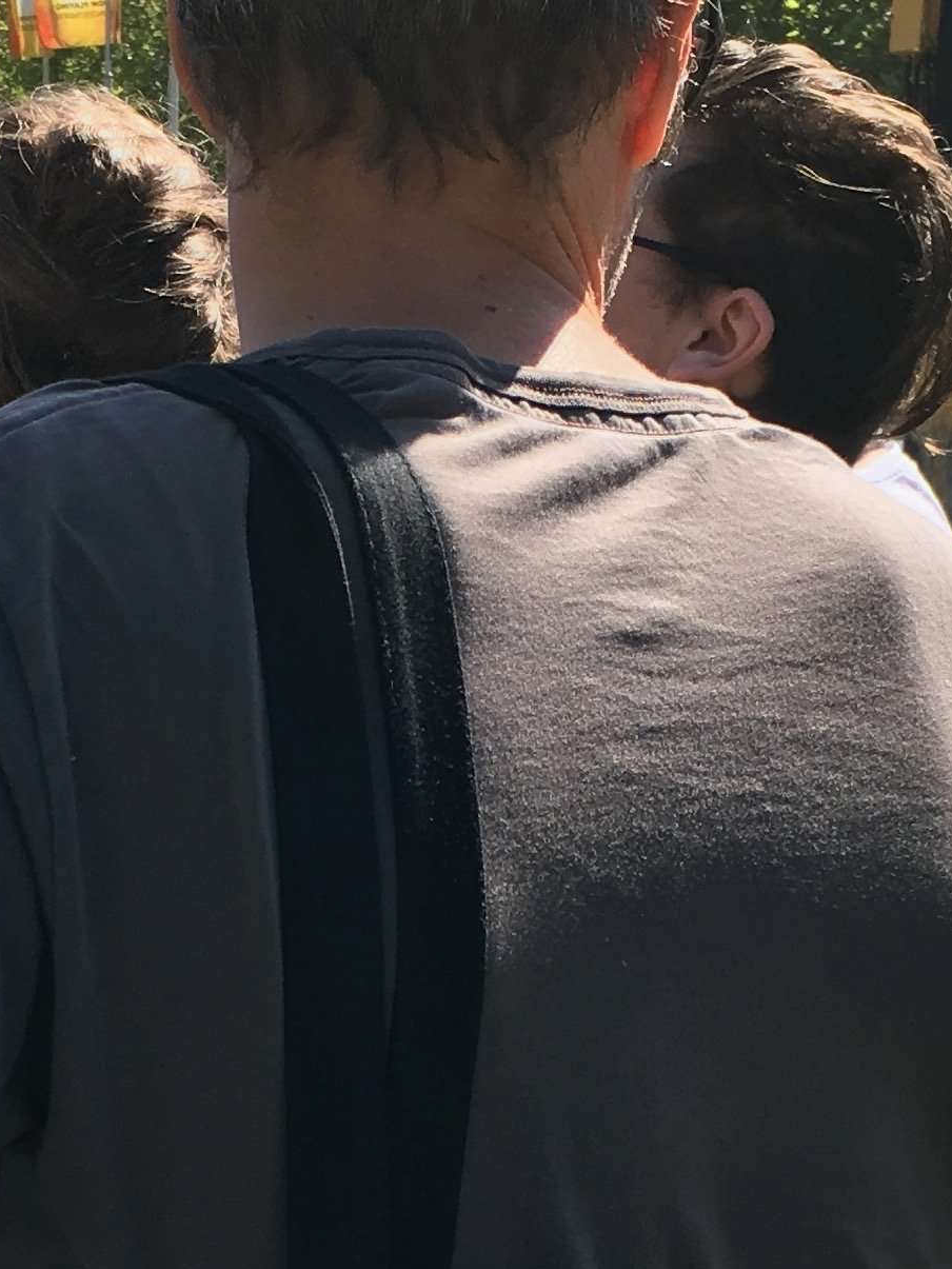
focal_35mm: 97
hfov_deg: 15.2
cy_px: 1045
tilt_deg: -12.2
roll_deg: -1.5
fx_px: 3556
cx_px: 251
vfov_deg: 20.0
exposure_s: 1/810
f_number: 2.2
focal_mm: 4.15
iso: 25
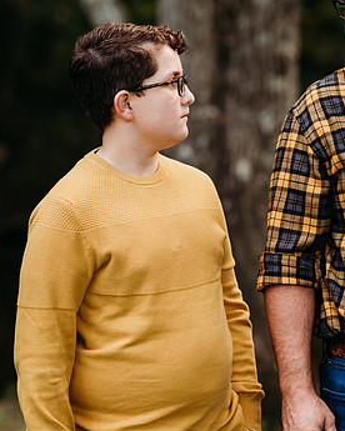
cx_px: 215
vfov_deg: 14.4
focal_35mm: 134
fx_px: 1710
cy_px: 191
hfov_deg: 11.5
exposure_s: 1/200
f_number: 2.2
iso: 125
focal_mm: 85
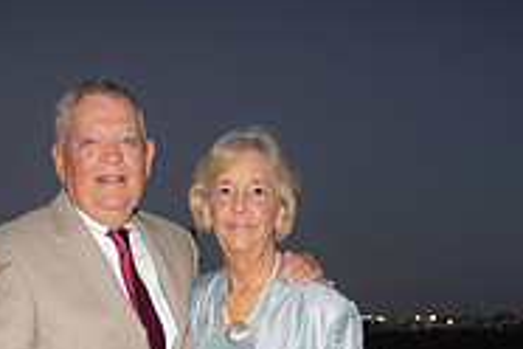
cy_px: 507
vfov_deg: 16.7
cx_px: 242
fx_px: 1089
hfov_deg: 27.0
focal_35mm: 75
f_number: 4
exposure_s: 1/125
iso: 1000
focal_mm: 24
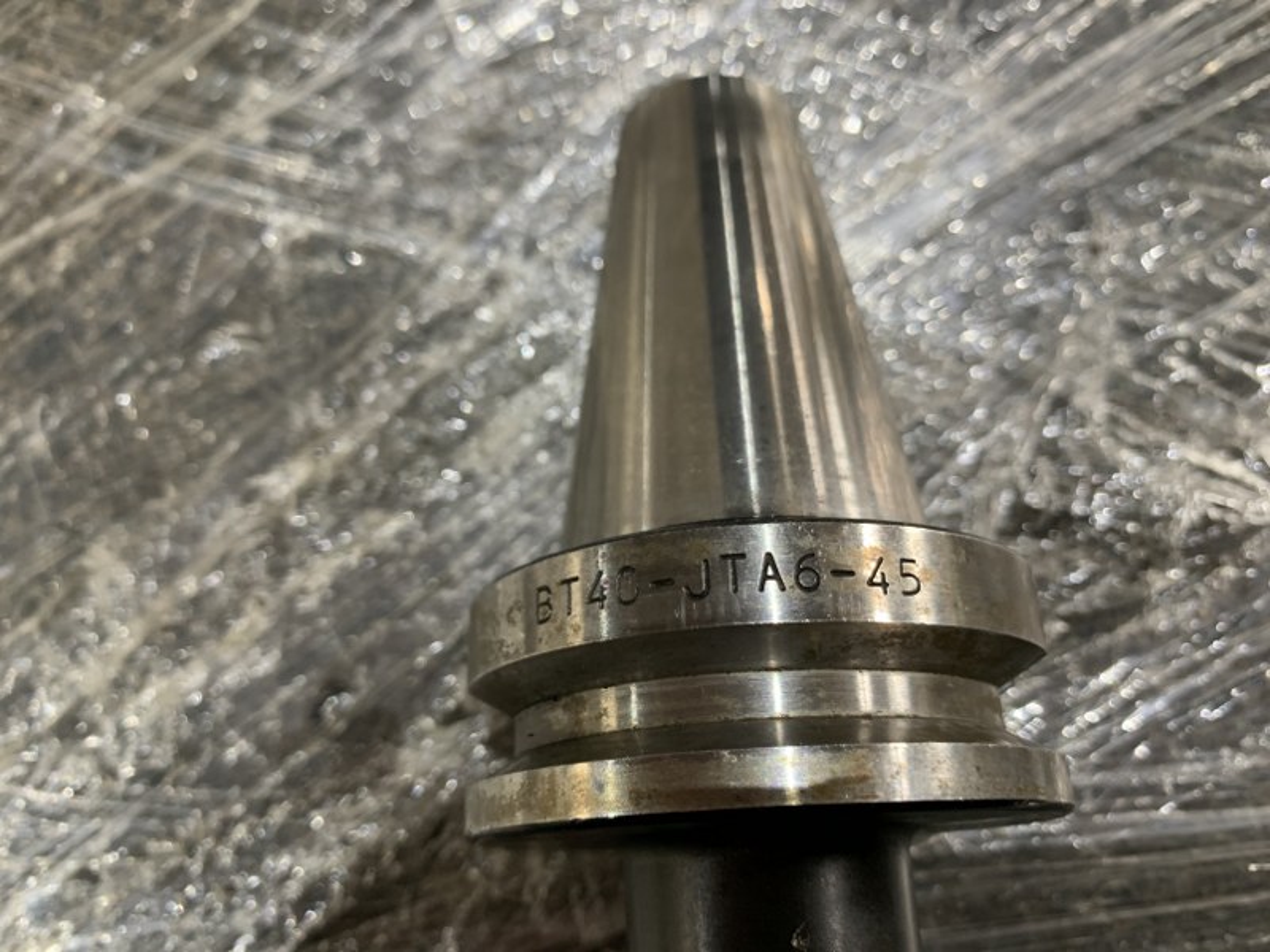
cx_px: 635
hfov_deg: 67.3
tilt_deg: -84.0
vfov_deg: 53.1
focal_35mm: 26
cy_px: 476
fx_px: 954
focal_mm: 4.25
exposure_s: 1/60
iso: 160
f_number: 1.8
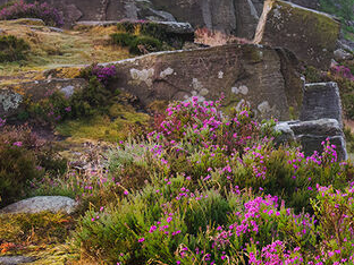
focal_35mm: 118
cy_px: -12
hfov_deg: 15.1
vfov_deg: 12.4
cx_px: 580
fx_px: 1207
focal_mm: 18
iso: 200
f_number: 6.3
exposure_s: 1/8
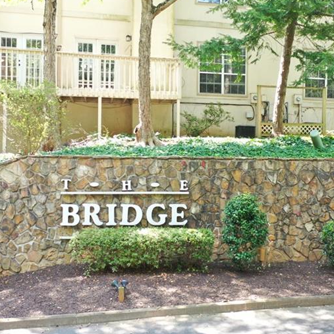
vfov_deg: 35.4
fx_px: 524
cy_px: 174
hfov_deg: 35.1
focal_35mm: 48
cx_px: 219
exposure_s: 1/50
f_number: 3.2
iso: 100
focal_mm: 10.26
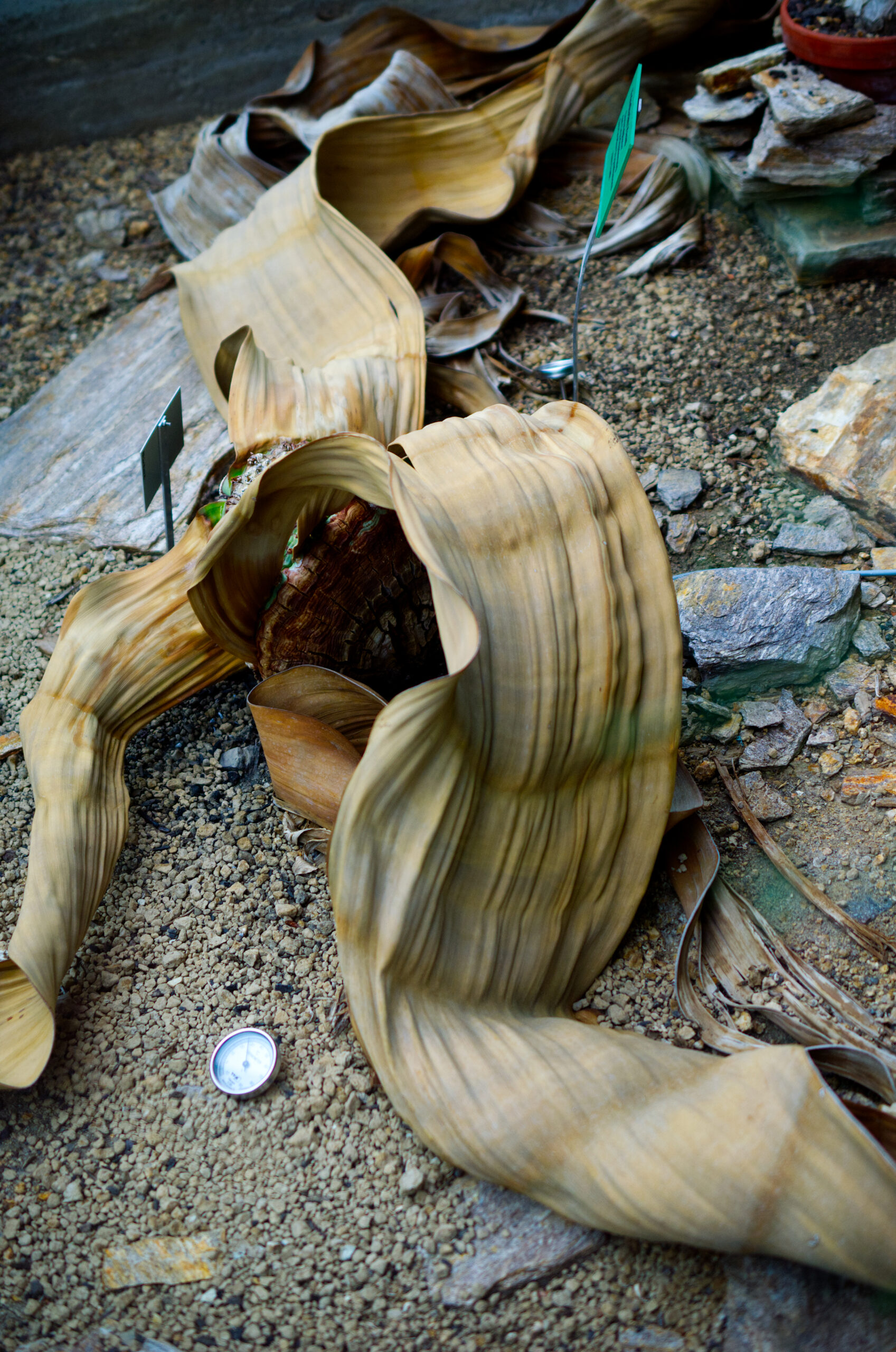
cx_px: 448
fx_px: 2249
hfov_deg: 22.5
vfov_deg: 33.5
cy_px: 676
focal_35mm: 60
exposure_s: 1/800
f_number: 2.8
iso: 400
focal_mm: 40
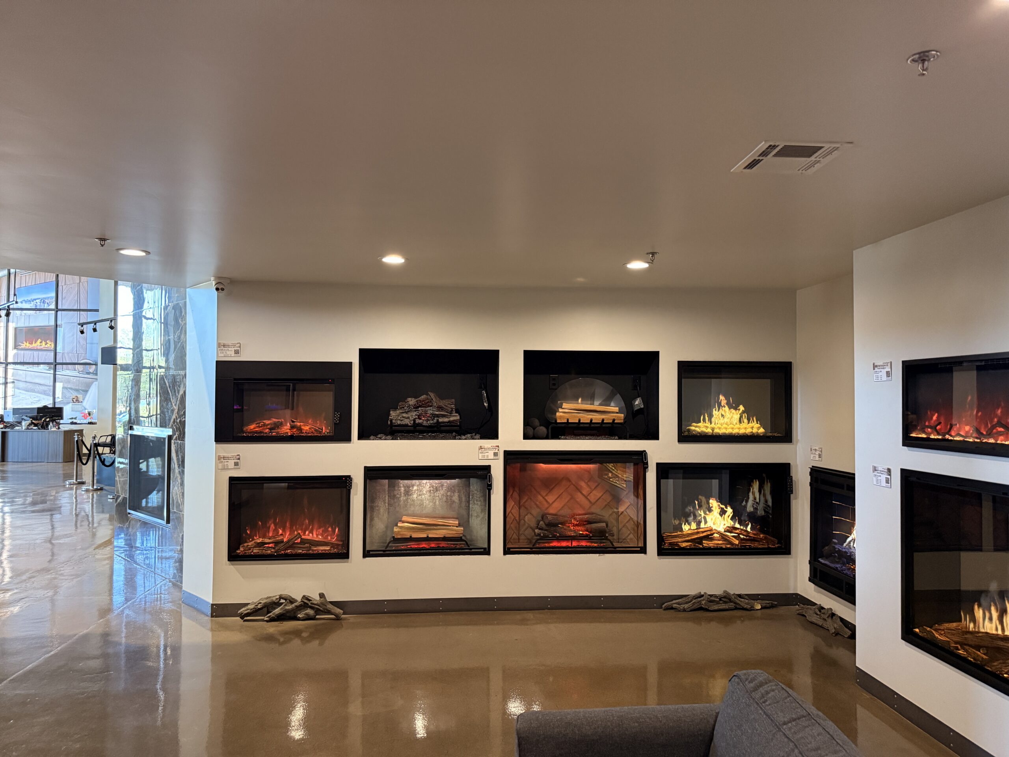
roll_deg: -0.6
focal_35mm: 24
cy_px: 378
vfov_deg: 56.8
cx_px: 504
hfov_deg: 71.6
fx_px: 700
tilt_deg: +1.1
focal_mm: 6.76
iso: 800
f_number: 1.78
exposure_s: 1/40
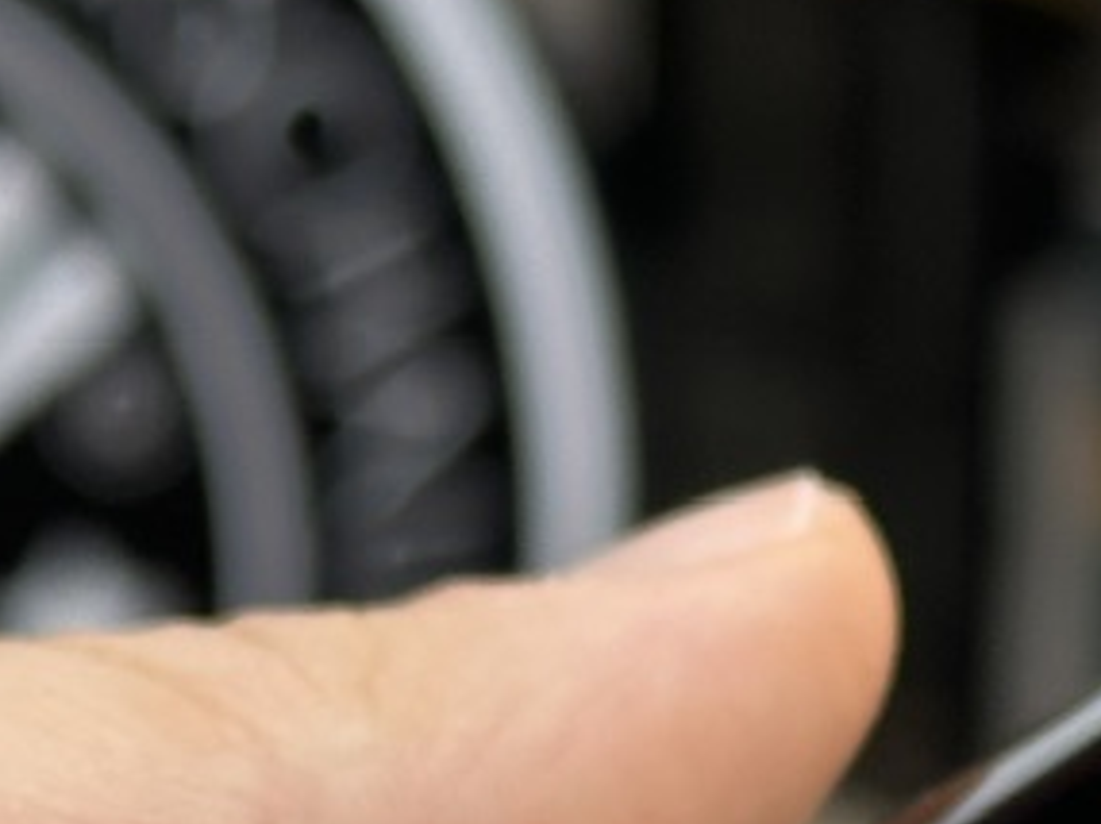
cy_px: 1113
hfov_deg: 9.2
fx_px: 6833
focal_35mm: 215
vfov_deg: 6.8
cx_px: 797
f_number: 1.78
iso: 64
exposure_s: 1/663
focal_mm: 6.86
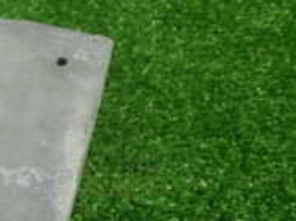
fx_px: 828
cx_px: -138
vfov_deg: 15.1
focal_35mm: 97
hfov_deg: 18.2
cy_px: 178
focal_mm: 5.4
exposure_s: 1/50
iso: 200
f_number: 2.3
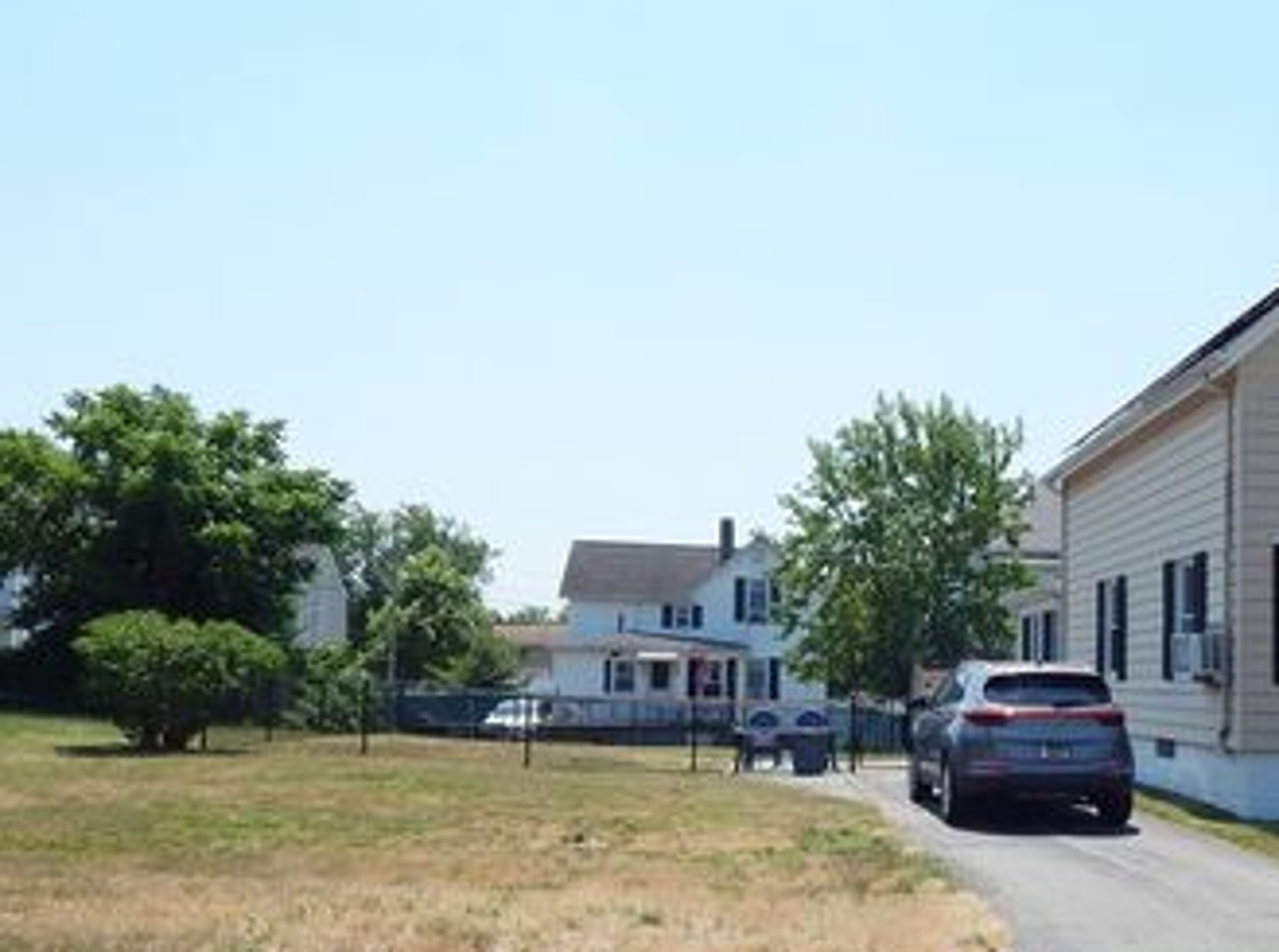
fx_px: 1290
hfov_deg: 51.3
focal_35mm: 35
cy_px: 612
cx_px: 902
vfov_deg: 40.2
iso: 125
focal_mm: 4
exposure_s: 1/640
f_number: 6
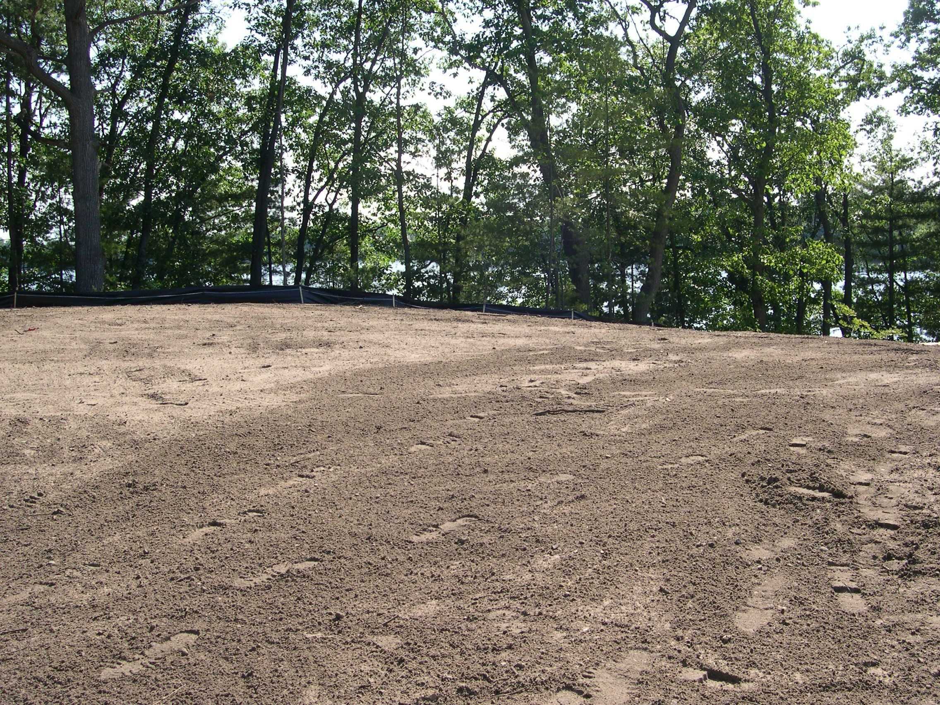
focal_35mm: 38
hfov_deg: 49.0
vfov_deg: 37.7
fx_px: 1032
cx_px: 470
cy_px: 352
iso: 100
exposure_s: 1/100
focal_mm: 8
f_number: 7.6
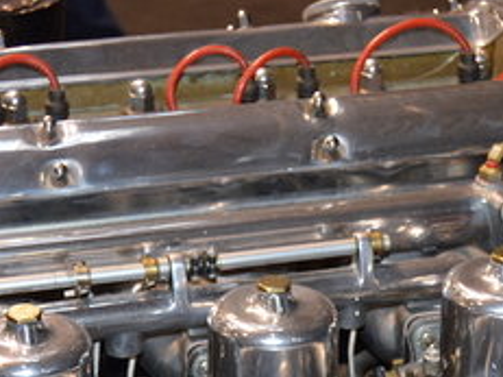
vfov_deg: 11.3
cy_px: 312
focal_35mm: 130
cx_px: 311
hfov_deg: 15.2
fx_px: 1888
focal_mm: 26
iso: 400
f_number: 4
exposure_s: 1/80
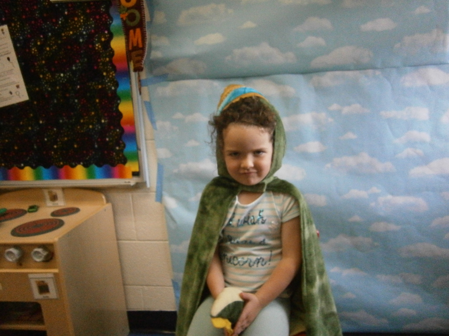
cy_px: 168
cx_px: 224
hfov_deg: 67.3
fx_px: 337
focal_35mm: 26
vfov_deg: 53.1
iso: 800
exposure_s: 1/160
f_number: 2.8
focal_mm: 4.7
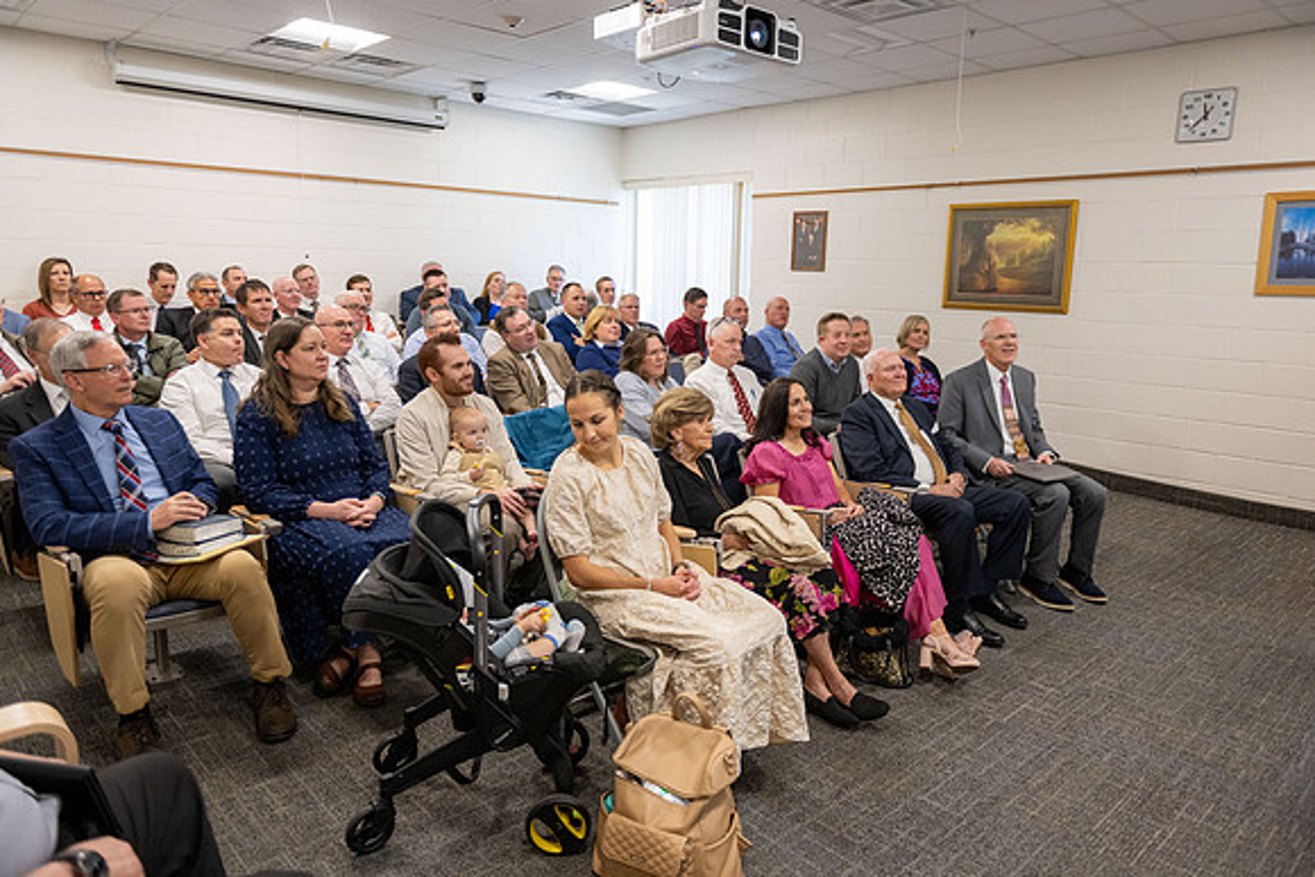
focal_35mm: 24
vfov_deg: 52.5
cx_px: 668
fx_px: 890
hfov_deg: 72.9
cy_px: 438
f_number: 2.8
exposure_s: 1/250
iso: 1250
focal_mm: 24
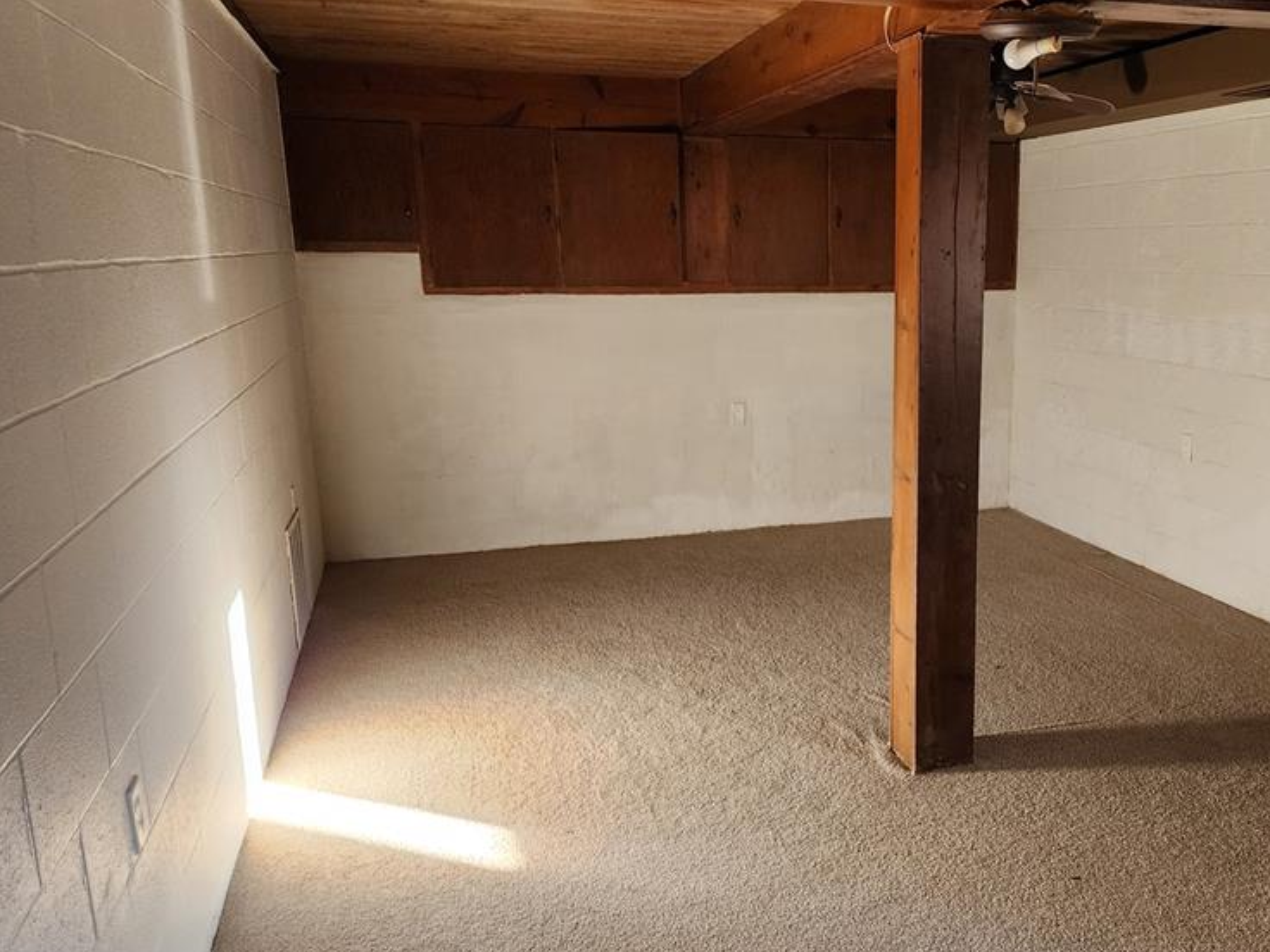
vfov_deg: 44.1
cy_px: 523
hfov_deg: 55.4
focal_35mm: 32
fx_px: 1174
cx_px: 870
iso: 250
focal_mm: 6.4
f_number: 1.8
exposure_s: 1/120
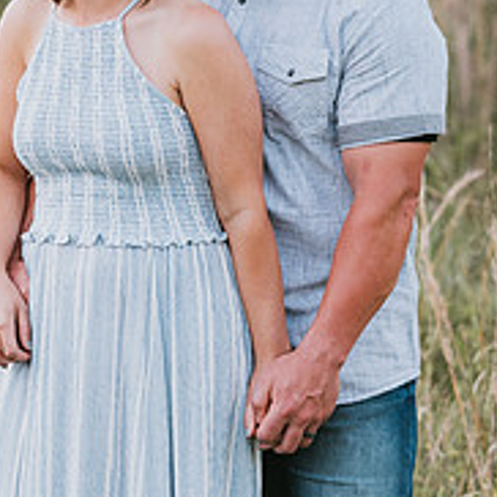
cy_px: -4
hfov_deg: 7.5
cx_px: -273
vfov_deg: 7.6
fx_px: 3736
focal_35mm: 230
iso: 200
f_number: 2.5
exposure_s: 1/320
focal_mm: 85
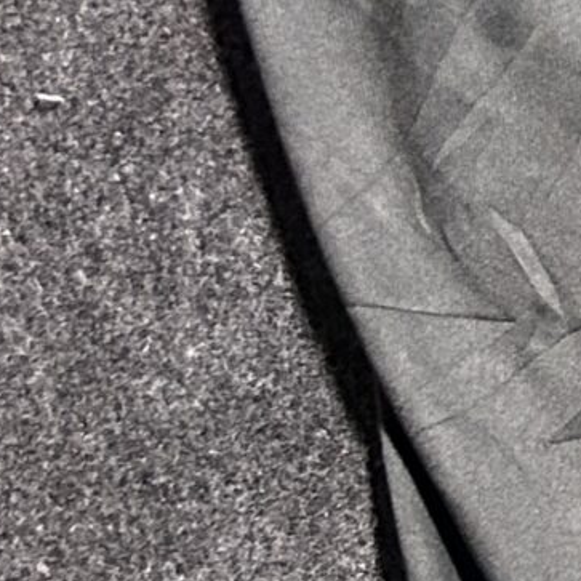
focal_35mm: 162
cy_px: 434
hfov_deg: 9.8
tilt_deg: -59.4
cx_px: 1258
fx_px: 3076
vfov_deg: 10.8
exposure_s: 1/50
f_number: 1.5
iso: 500
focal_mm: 5.7
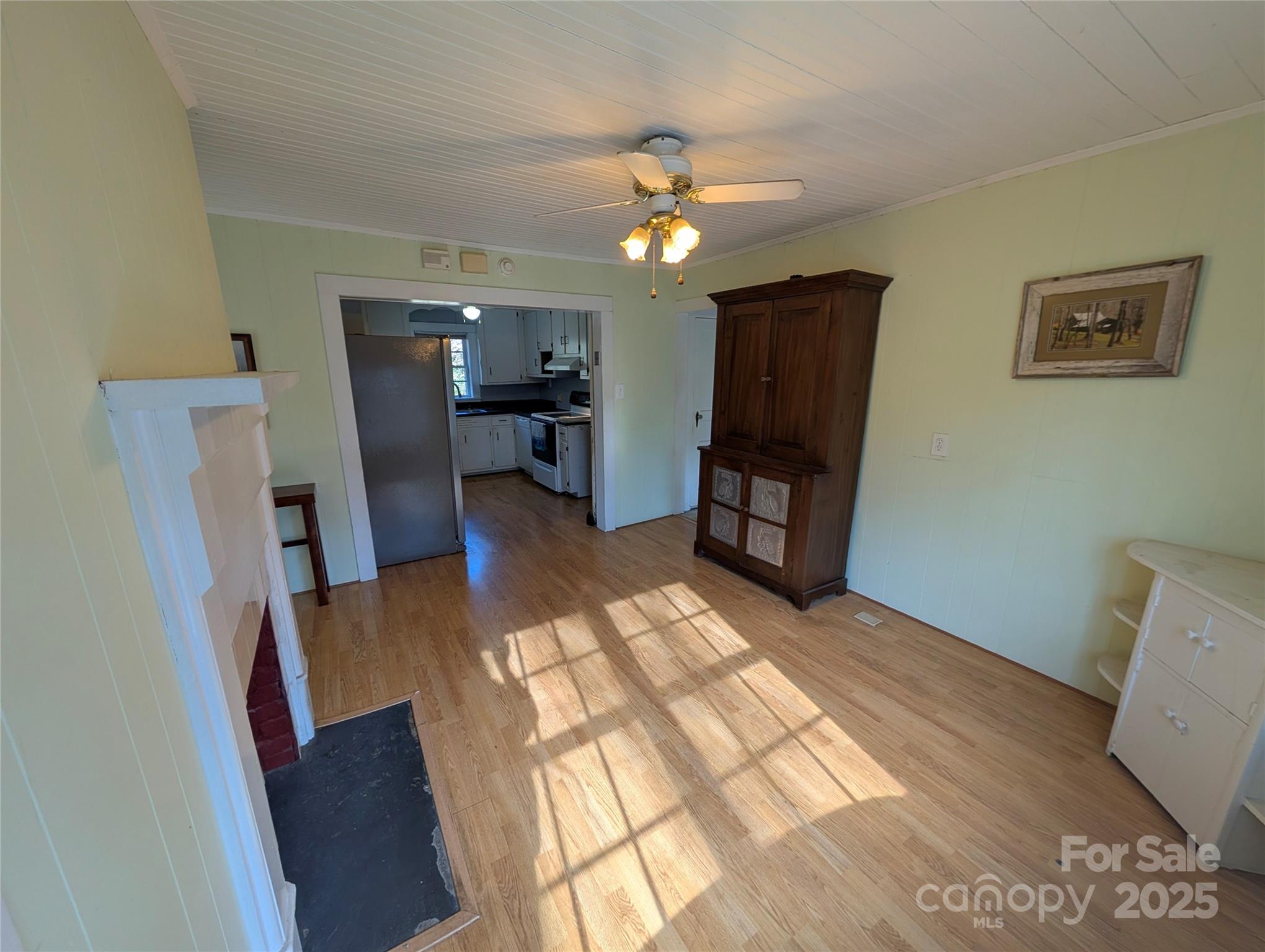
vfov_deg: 94.6
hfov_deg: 110.5
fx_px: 439
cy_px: 476
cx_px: 632
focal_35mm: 12
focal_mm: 2.02
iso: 59
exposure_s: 1/120
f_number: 1.7
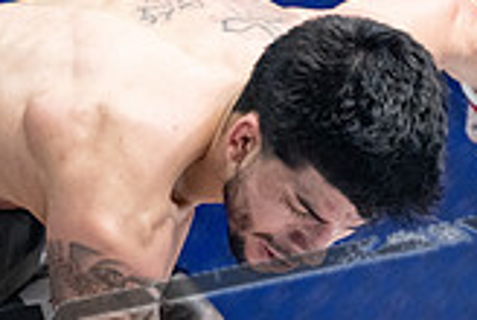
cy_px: 351
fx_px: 5429
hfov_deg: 5.0
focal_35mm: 409
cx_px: 55
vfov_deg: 3.4
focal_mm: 116
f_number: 2
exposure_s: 1/1250
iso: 3200
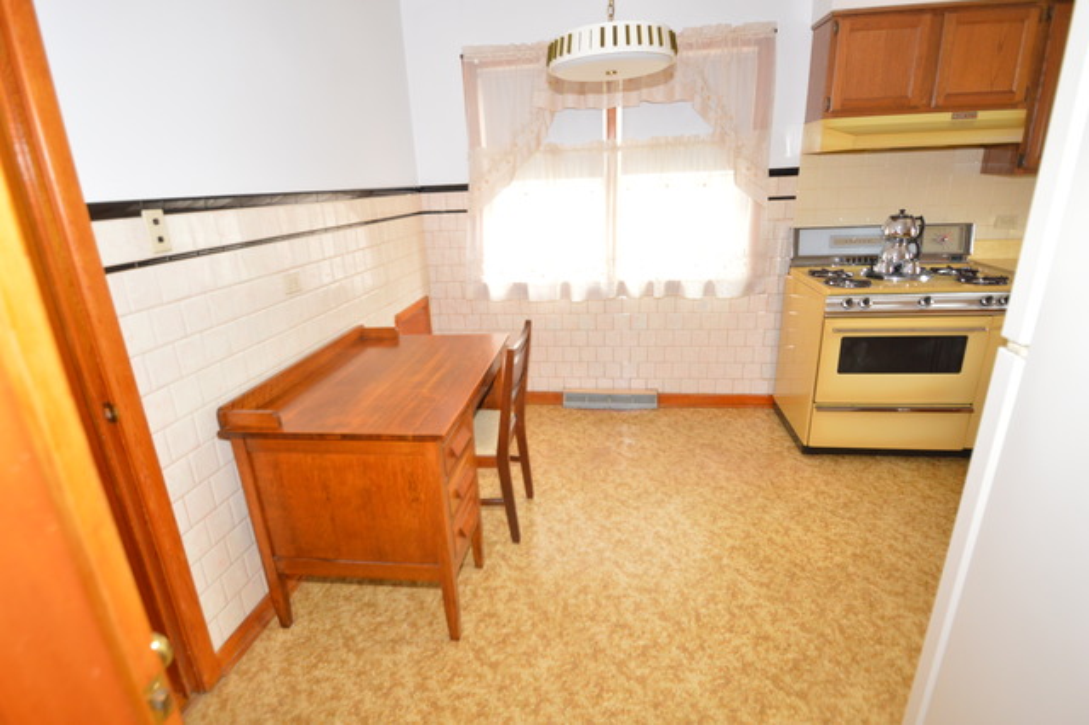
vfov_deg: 69.6
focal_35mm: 17
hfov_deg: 92.5
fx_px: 522
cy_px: 362
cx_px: 544
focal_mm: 11.5
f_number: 3.5
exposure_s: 1/60
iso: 800
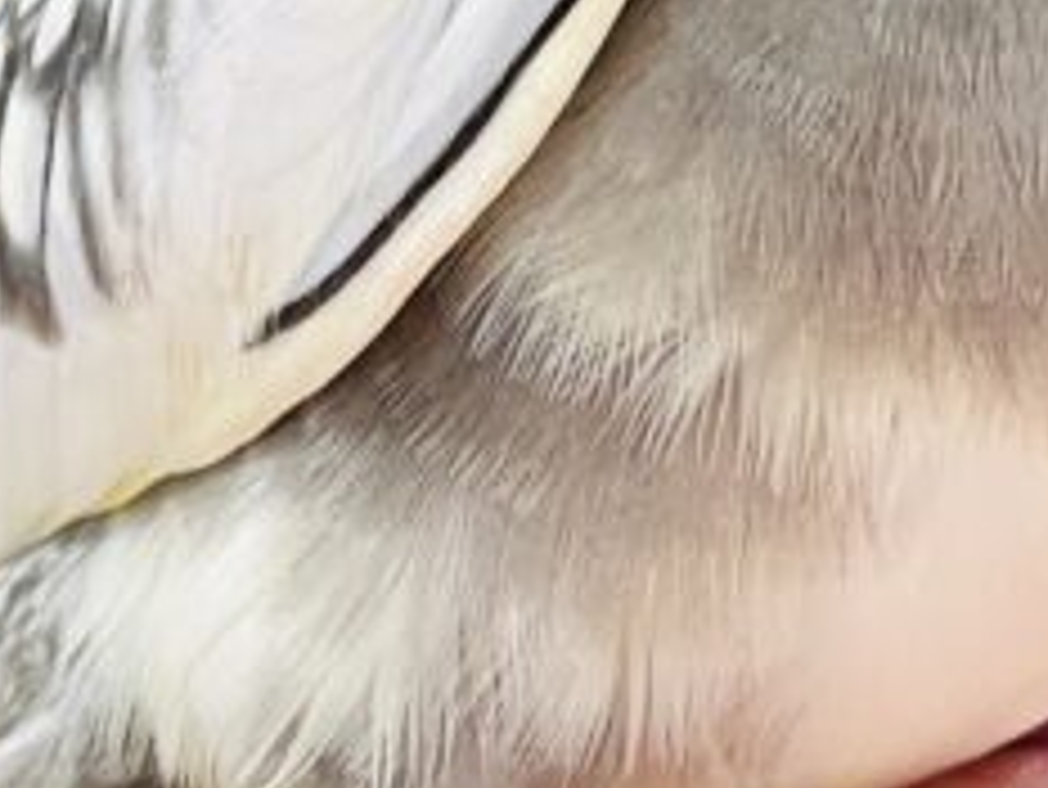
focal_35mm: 268
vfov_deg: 5.5
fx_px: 8118
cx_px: 909
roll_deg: -0.8
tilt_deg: -4.0
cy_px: -513
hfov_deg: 7.4
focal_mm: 6
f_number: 2
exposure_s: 1/100
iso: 100
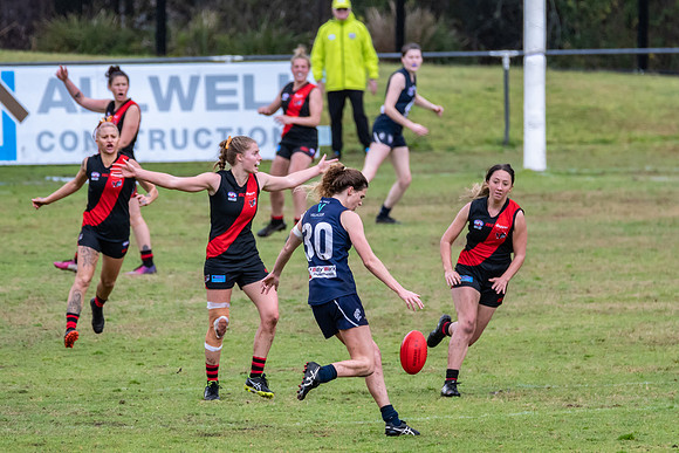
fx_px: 14499
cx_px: 348
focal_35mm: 769
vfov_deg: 1.8
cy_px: 271
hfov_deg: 2.7
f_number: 7.1
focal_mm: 420
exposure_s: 1/1600
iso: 1250
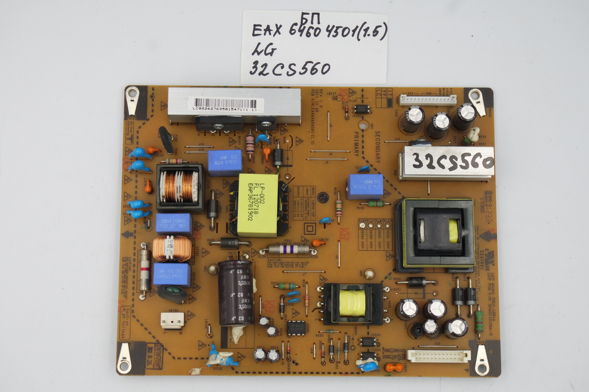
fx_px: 1047
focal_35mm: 64
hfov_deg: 31.4
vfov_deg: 21.2
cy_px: 196
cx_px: 294
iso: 200
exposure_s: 1/125
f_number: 5.6
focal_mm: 24
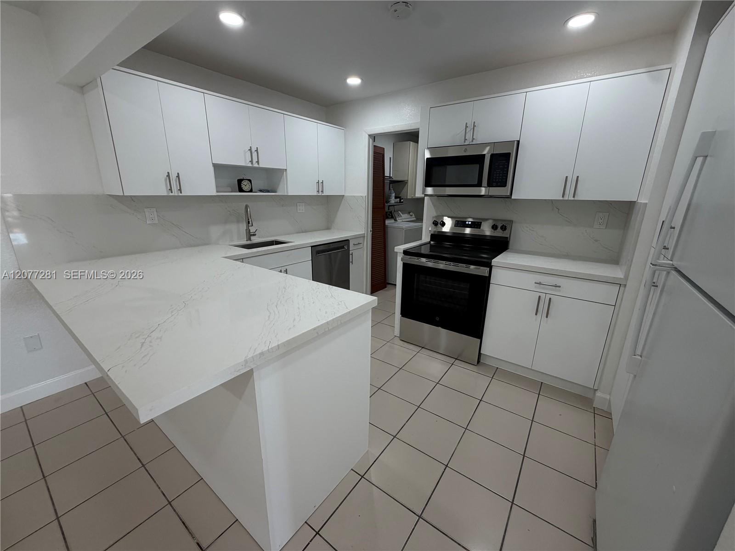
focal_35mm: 14
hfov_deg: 102.1
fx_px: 297
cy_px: 276
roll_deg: -0.9
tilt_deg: -16.1
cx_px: 368
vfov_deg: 85.7
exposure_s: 1/120
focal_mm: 2.22
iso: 160
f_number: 2.2
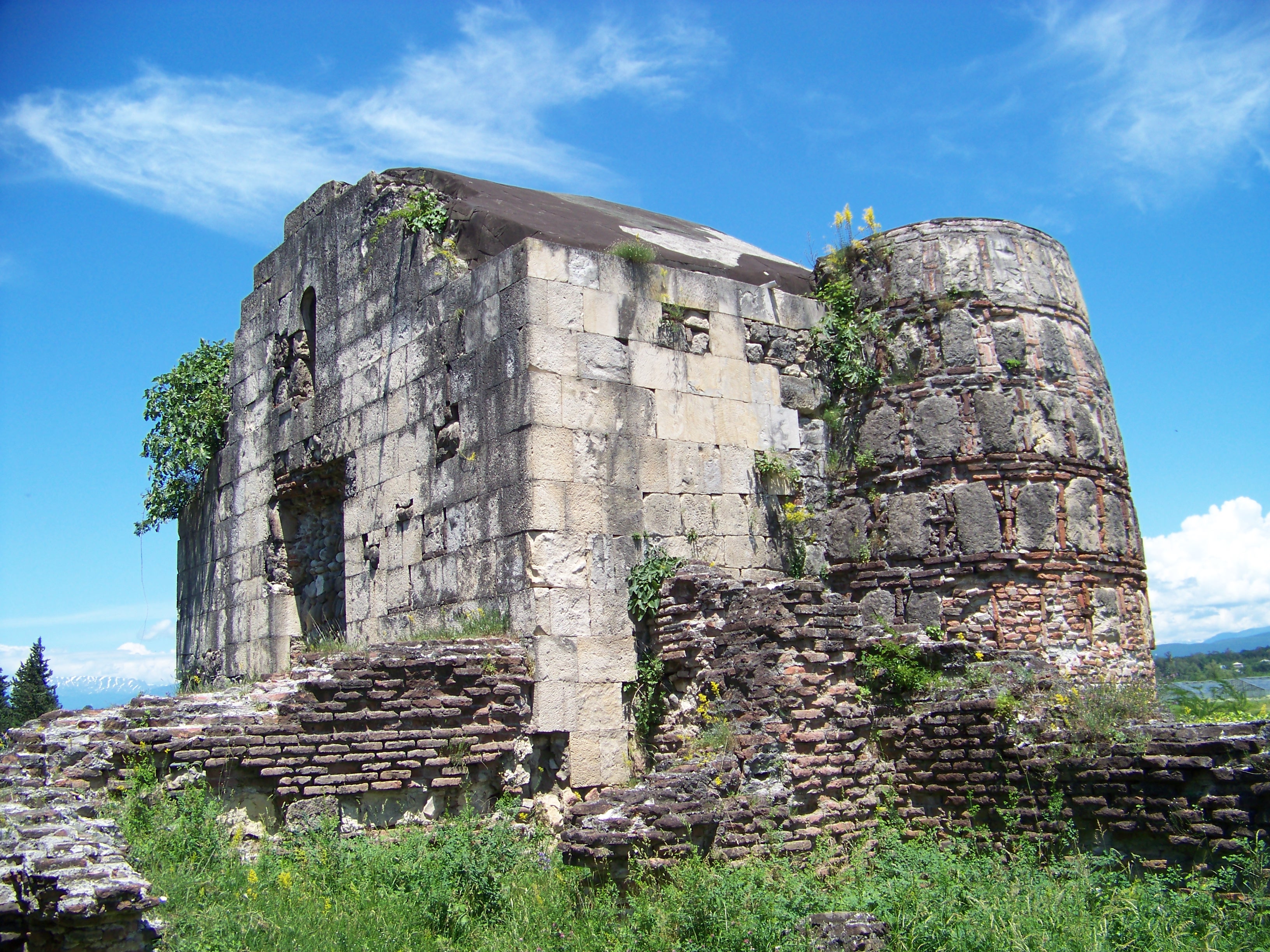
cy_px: 476
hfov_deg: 51.4
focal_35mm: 36
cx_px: 635
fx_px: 1321
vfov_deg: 39.7
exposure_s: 1/800
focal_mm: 5.85
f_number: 2.8
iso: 64
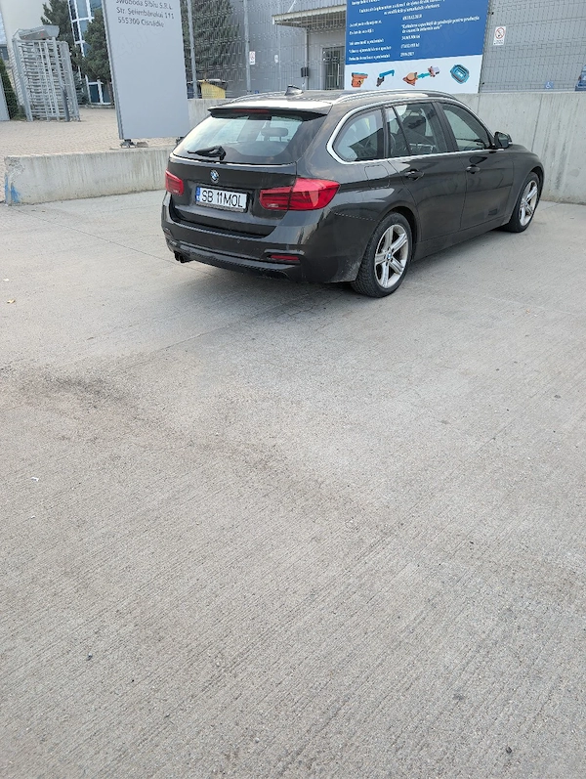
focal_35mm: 24
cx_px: 293
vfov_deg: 71.5
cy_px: 390
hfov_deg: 56.9
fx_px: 540
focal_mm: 6.9
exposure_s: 1/175
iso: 39
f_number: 1.68
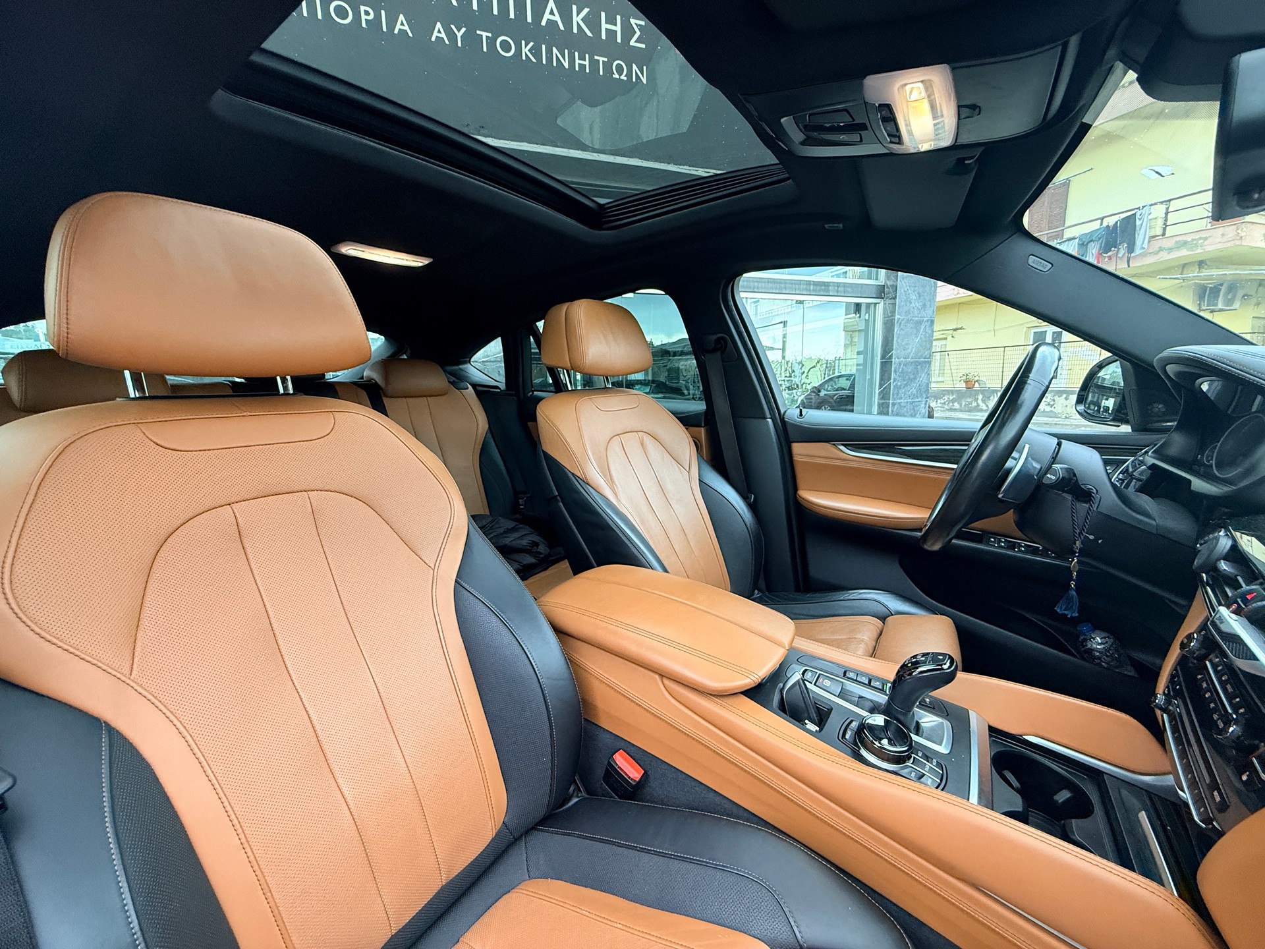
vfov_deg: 85.7
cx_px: 632
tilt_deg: -9.6
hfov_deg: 102.1
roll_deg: +1.2
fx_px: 512
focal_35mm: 14
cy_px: 474
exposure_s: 1/51
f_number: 2.2
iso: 320
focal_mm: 2.22
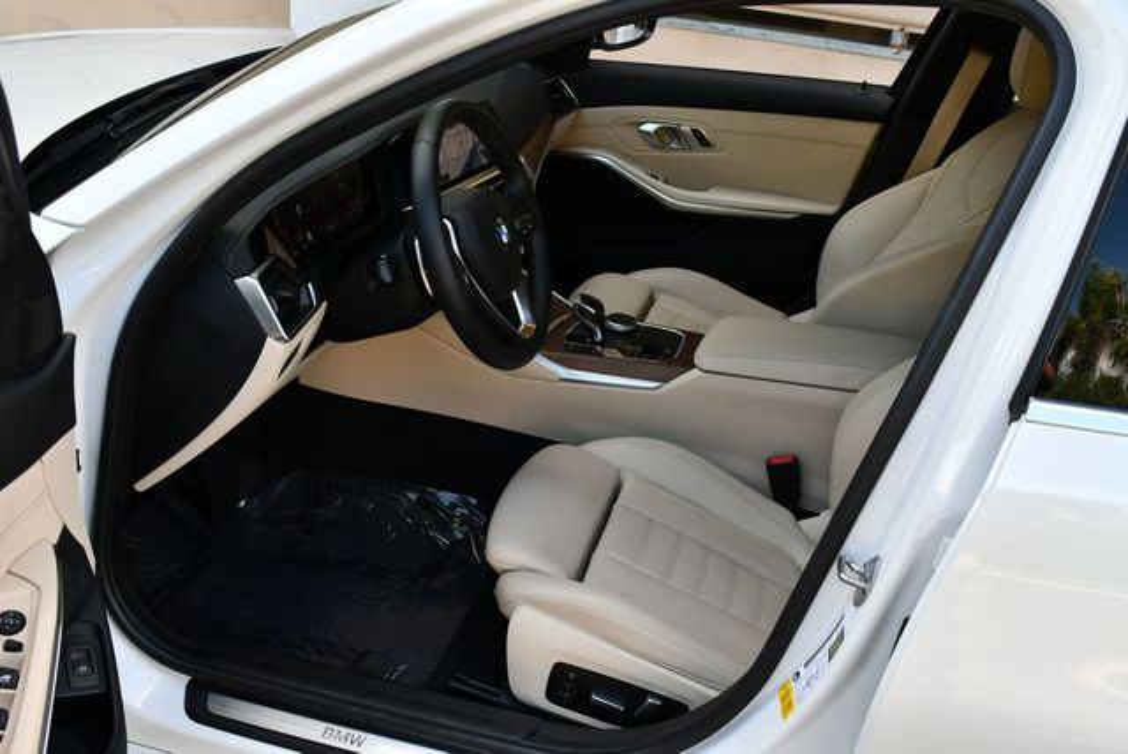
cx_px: 564
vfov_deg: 36.9
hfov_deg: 53.1
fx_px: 1129
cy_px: 377
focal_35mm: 36
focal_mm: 18
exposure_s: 1/250
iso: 280
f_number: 5.6
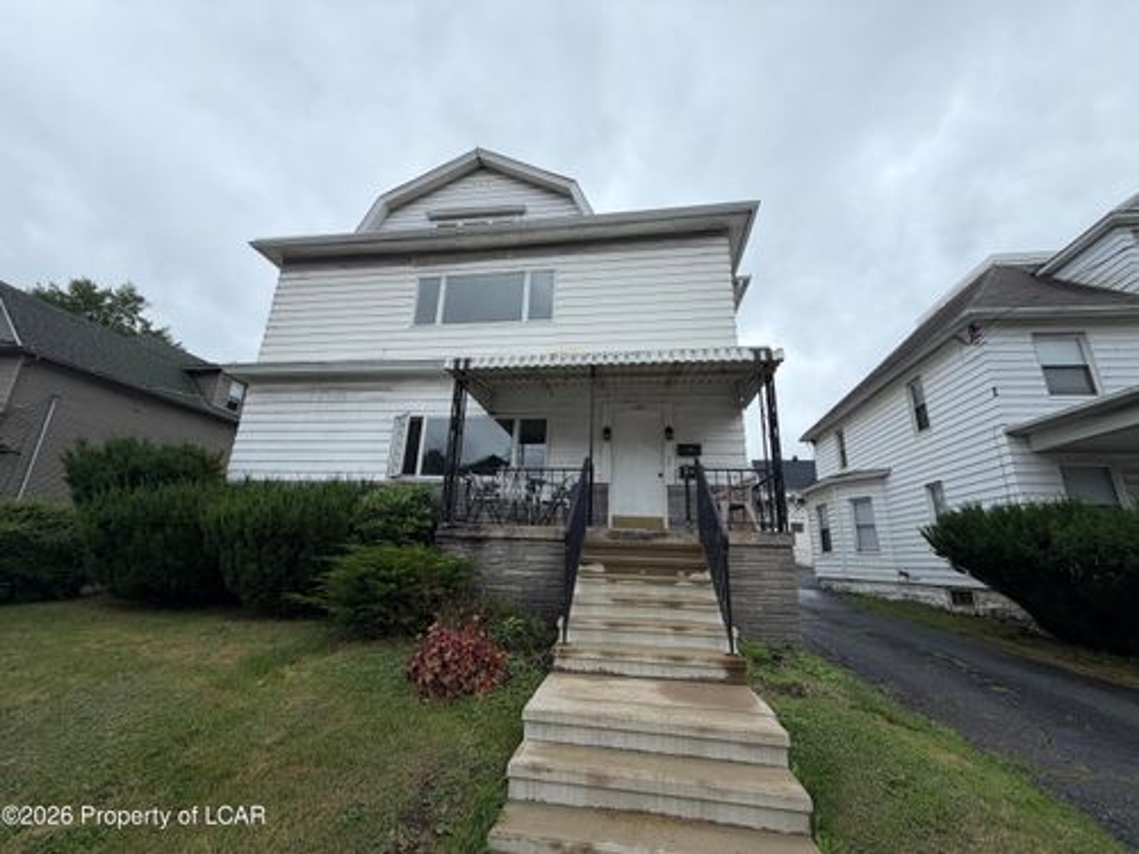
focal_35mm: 14
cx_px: 570
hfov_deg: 102.1
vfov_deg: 85.7
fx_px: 461
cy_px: 427
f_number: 2.2
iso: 40
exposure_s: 1/694
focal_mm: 2.22
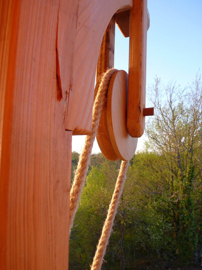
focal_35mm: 27
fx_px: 210
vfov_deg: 65.3
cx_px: 101
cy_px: 135
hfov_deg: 51.4
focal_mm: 4.8
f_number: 2.8
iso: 80
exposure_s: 1/80
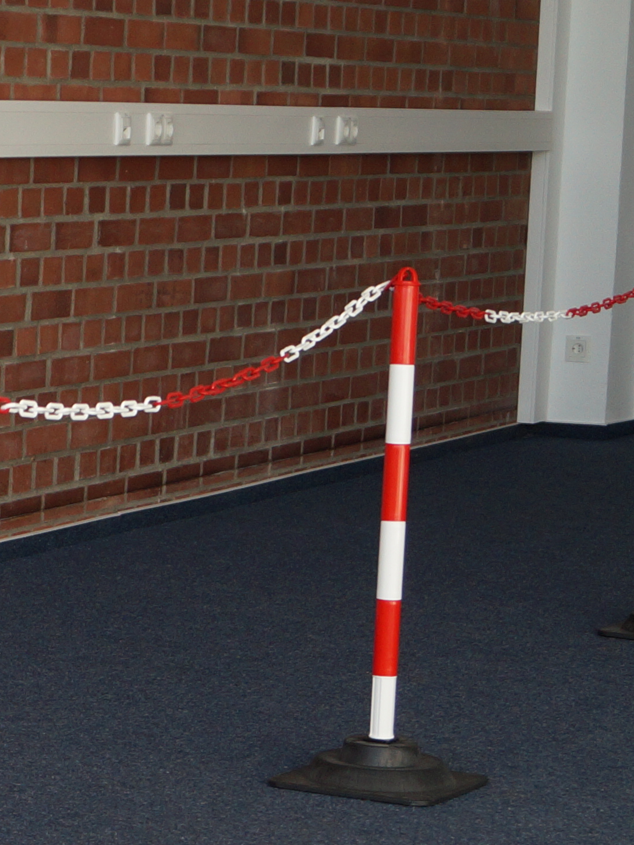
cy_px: 797
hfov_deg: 11.0
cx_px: -286
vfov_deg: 15.0
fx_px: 3175
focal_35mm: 130
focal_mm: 24
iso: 320
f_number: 4
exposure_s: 1/160
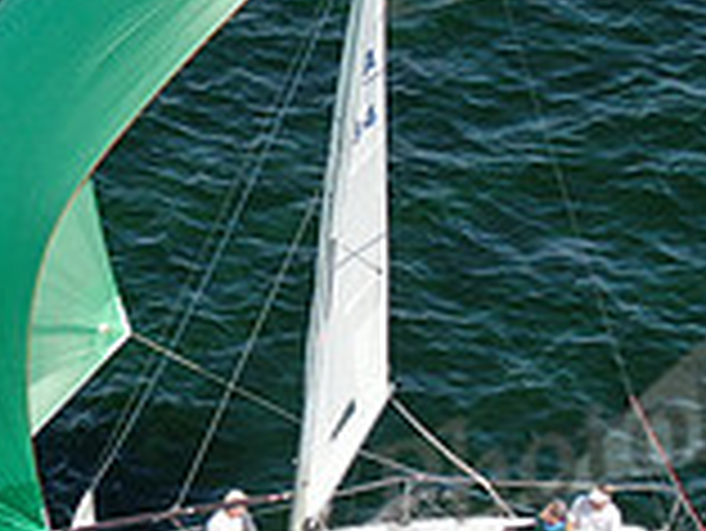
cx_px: 112
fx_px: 3613
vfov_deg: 8.4
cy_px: 223
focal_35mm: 177
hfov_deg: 11.1
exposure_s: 1/640
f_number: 3.8
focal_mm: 8.6
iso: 100
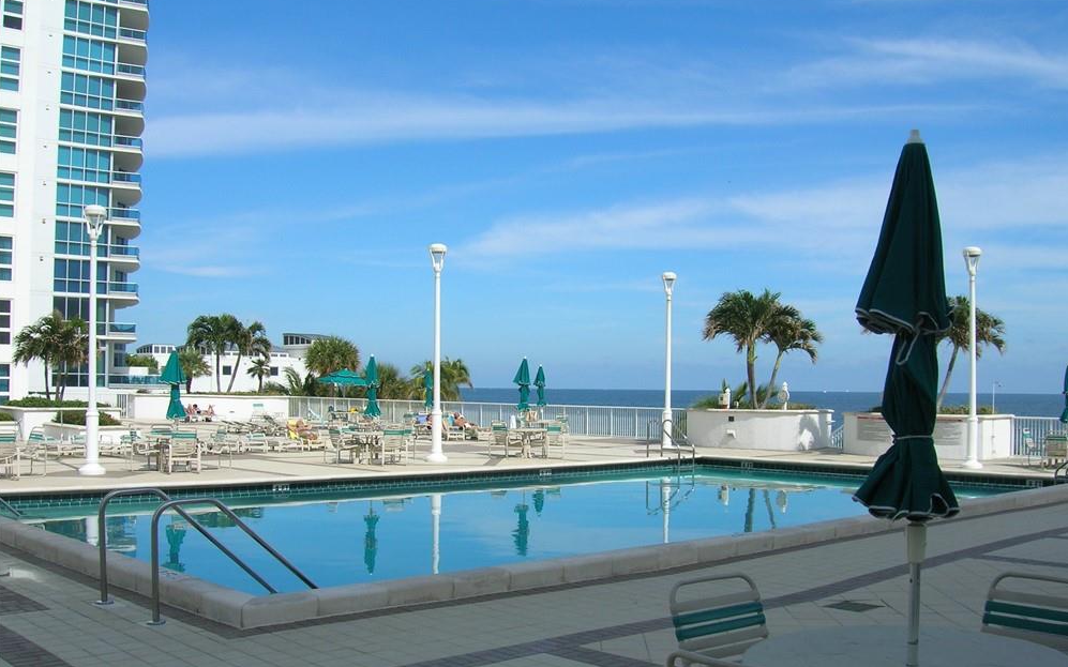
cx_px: 543
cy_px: 378
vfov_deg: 34.4
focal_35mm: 37
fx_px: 1077
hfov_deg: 52.7
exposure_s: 1/535
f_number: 4.9
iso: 50
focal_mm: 5.7
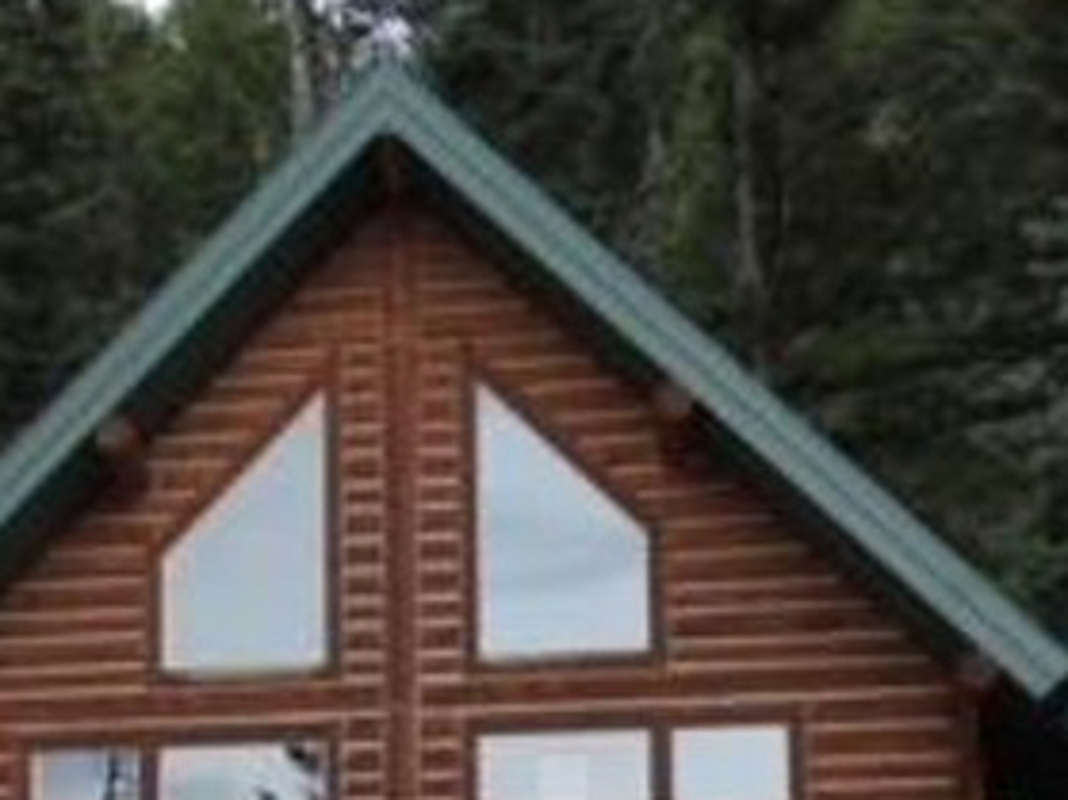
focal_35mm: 88
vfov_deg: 15.7
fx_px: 2714
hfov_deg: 21.8
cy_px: 1122
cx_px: 145
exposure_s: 1/80
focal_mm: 4.3
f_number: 3.3
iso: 100
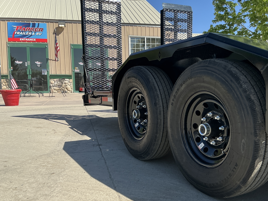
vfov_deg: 39.4
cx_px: 147
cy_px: 126
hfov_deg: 51.3
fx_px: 279
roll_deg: -2.6
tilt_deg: -7.3
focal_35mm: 36
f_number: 1.8
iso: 25
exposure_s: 1/1279
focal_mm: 3
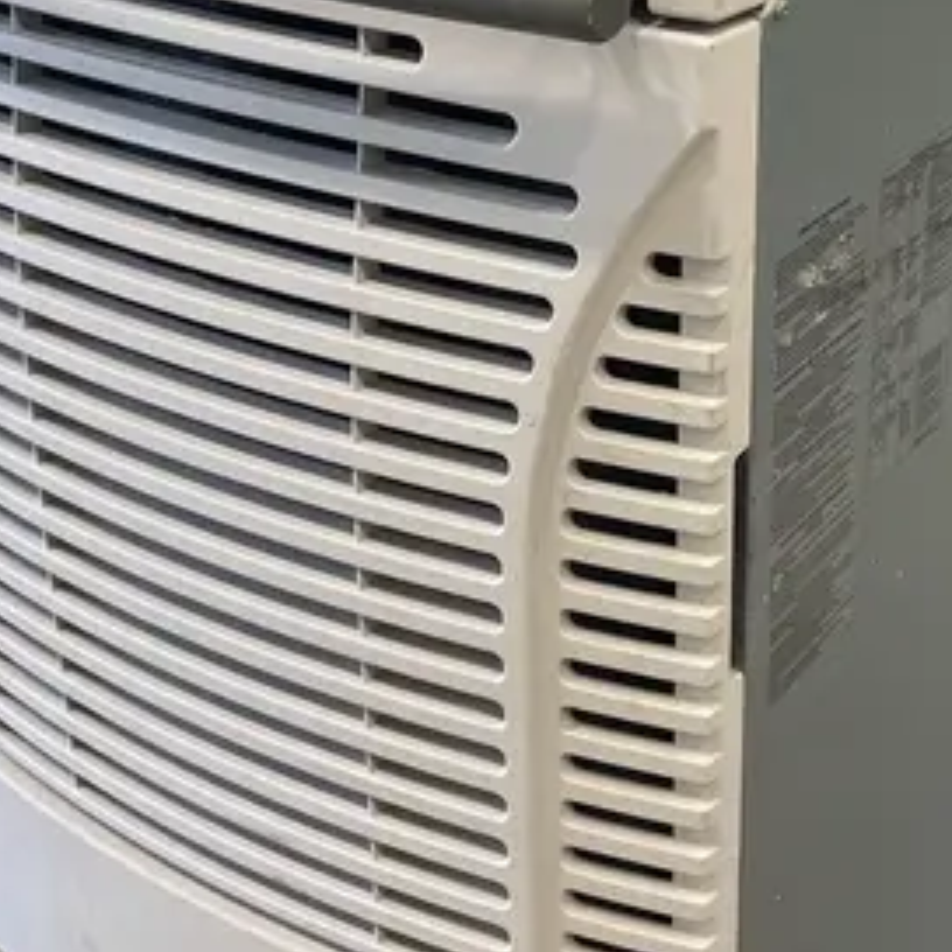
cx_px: 640
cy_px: 198
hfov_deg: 27.5
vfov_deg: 27.2
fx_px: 1929
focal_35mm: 62
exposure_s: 1/60
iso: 80
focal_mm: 4.2
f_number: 1.6
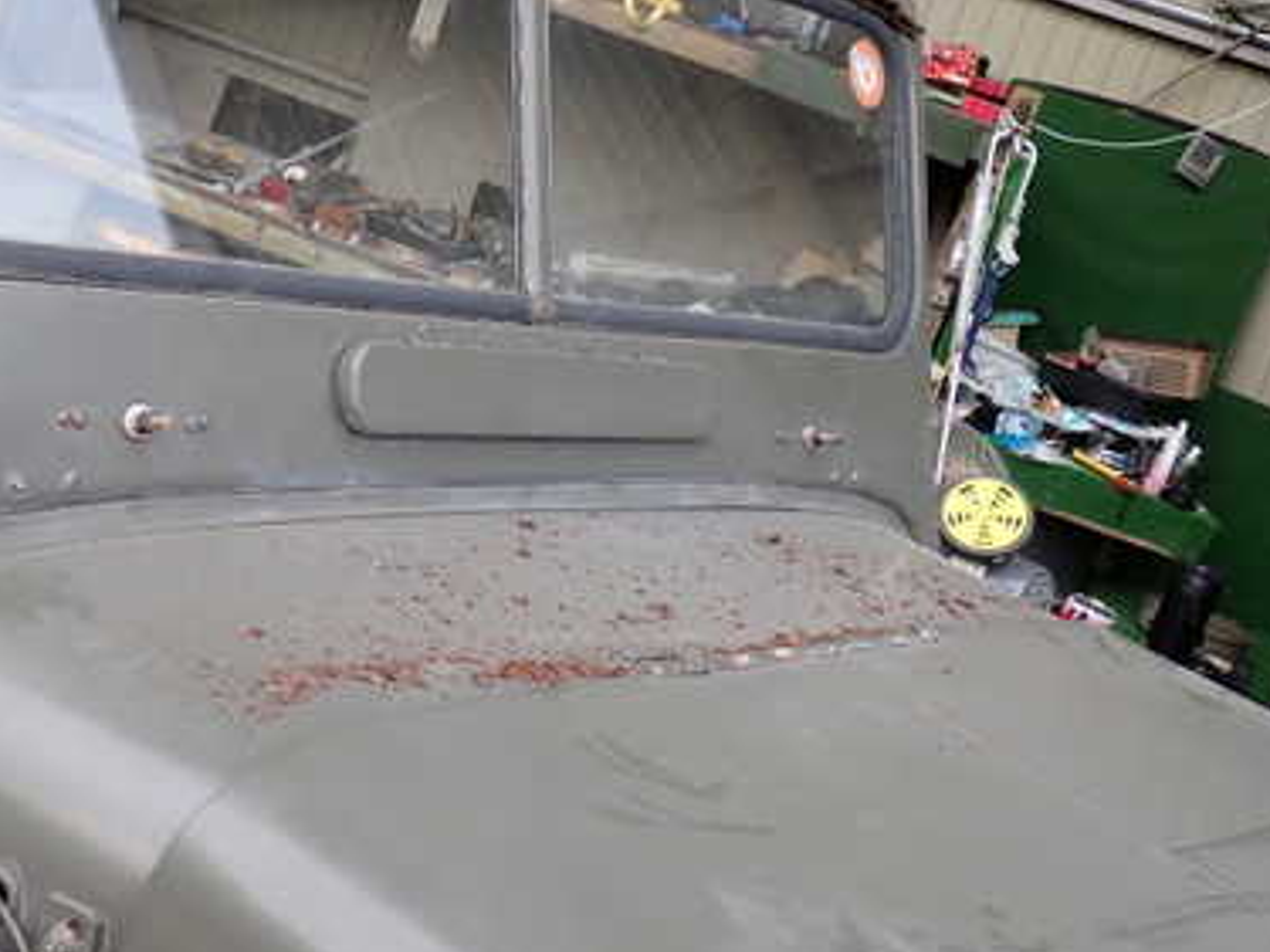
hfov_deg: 38.9
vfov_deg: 30.0
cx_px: 356
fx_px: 1760
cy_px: 298
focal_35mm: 48
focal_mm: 5.4
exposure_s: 1/200
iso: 100
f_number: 2.3
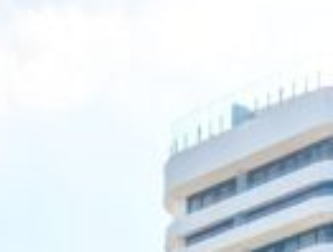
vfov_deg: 8.4
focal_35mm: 125
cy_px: 910
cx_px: -33
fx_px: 1206
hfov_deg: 15.3
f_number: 2.2
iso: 40
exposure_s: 1/3597
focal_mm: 2.35
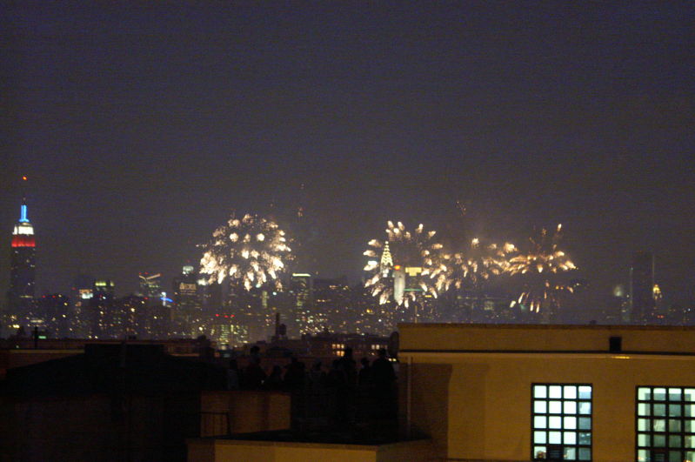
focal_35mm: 105
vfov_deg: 13.0
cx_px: 348
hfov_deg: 19.5
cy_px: 231
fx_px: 2025
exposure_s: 1/4
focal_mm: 70
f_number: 5.6
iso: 3200
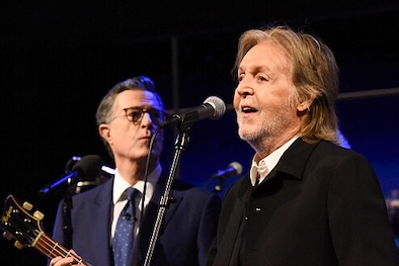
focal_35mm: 195
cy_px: 203
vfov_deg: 7.0
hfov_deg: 10.5
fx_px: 2162
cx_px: 239
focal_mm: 120
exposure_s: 1/250
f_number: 7.1
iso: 8000
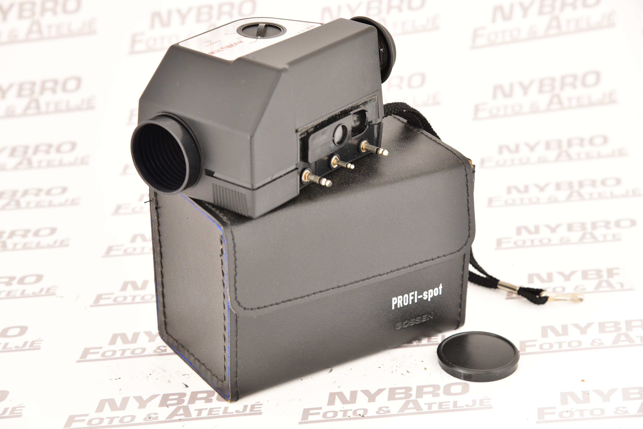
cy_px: 214
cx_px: 322
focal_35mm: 105
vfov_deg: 13.0
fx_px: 1875
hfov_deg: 19.5
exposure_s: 1/60
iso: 1600
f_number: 8
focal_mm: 105
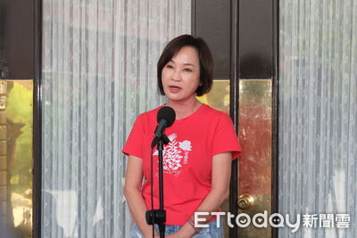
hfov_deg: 24.5
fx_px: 823
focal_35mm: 83
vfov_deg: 16.5
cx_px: 178
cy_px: 119
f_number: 3.6
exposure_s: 1/250
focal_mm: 55
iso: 250
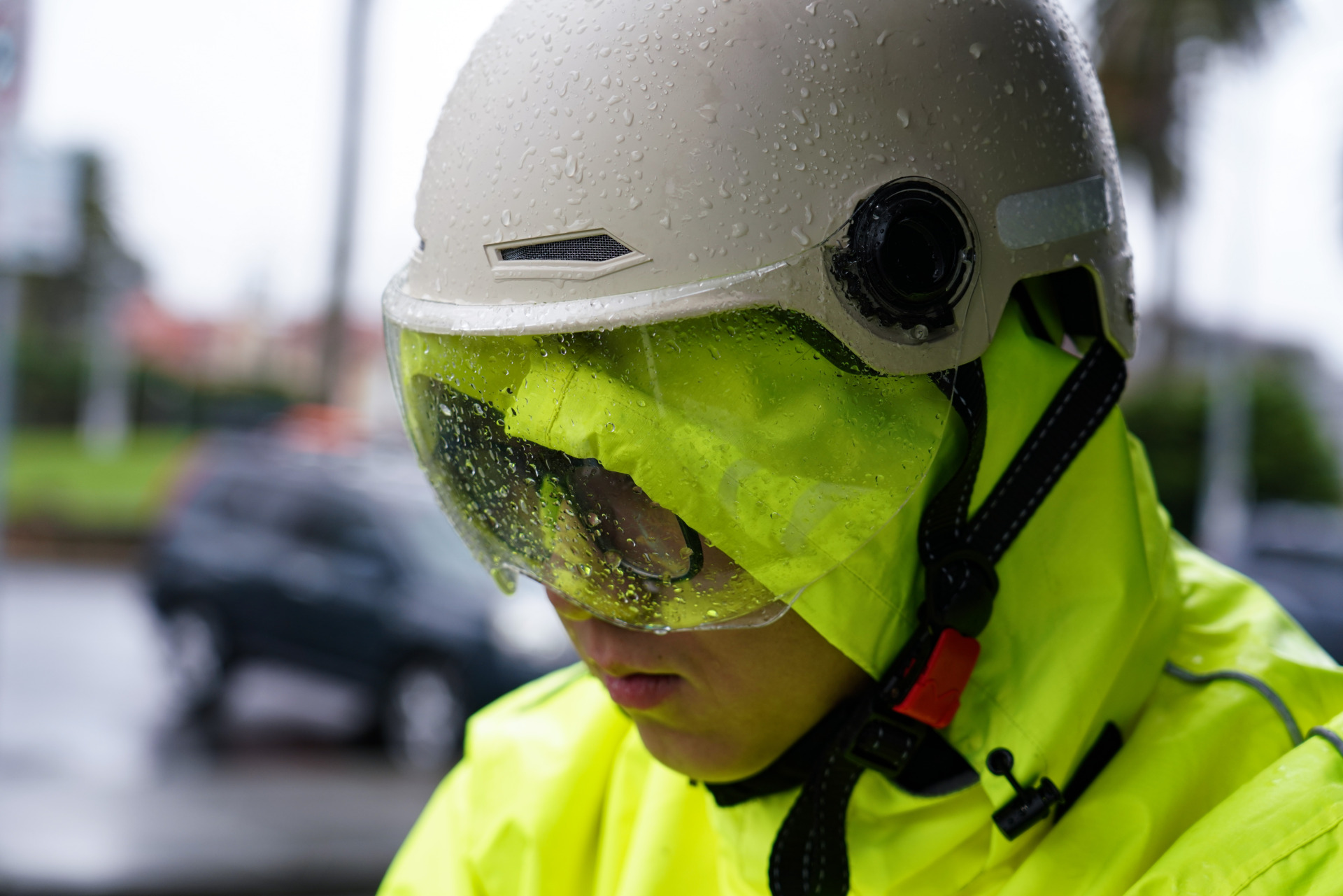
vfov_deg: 20.6
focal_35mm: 66
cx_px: 672
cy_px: 448
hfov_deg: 30.5
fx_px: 2463
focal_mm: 66
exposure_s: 1/400
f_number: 4
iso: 400
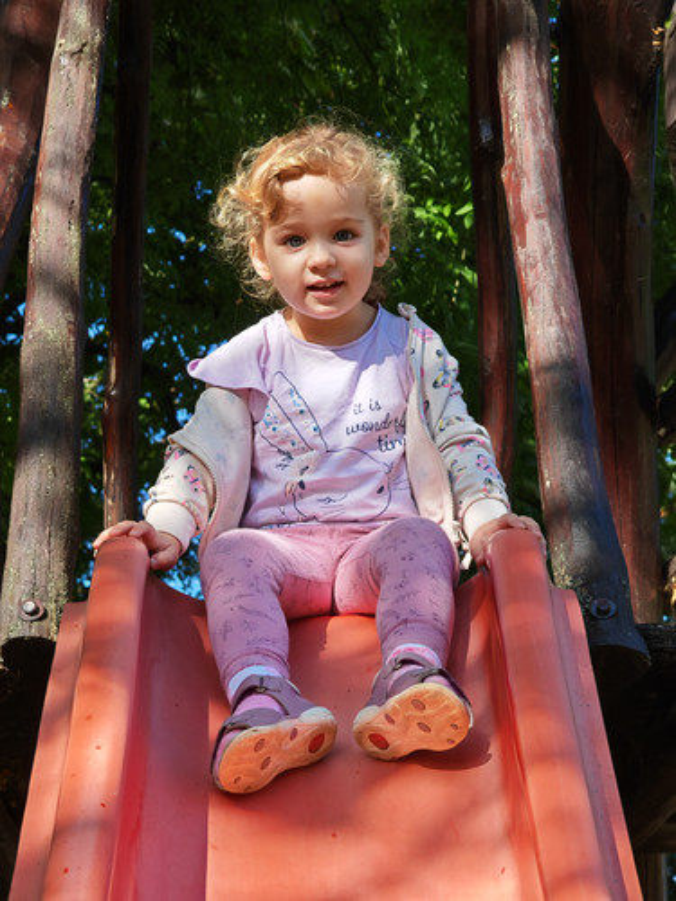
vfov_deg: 20.7
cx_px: 338
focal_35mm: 95
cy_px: 450
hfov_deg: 15.6
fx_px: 2474
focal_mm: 14.92
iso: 50
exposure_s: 1/330
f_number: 3
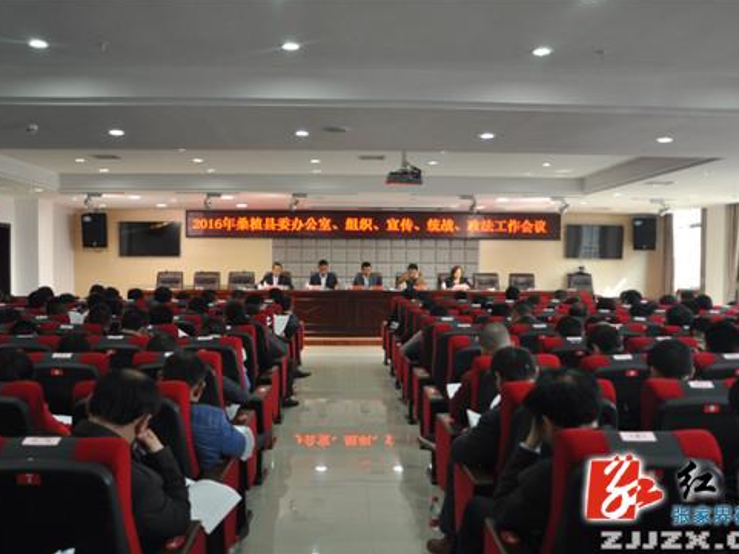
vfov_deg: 41.2
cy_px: 275
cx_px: 375
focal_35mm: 35
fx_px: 738
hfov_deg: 53.2
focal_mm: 21
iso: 640
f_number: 3.8
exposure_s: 1/50
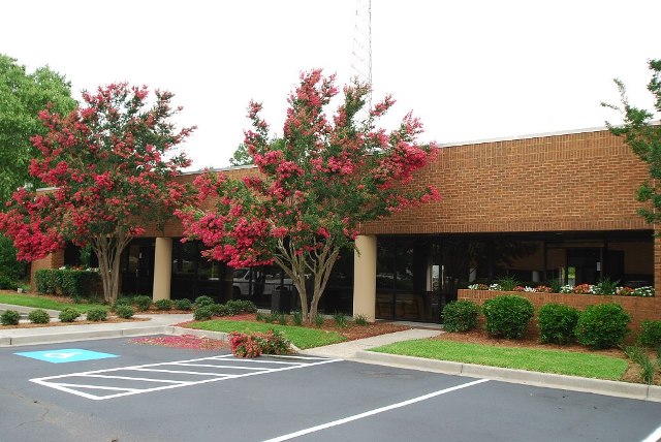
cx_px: 330
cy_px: 221
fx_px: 662
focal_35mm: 36
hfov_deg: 53.1
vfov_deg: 36.9
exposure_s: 1/125
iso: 125
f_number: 4.5
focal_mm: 24
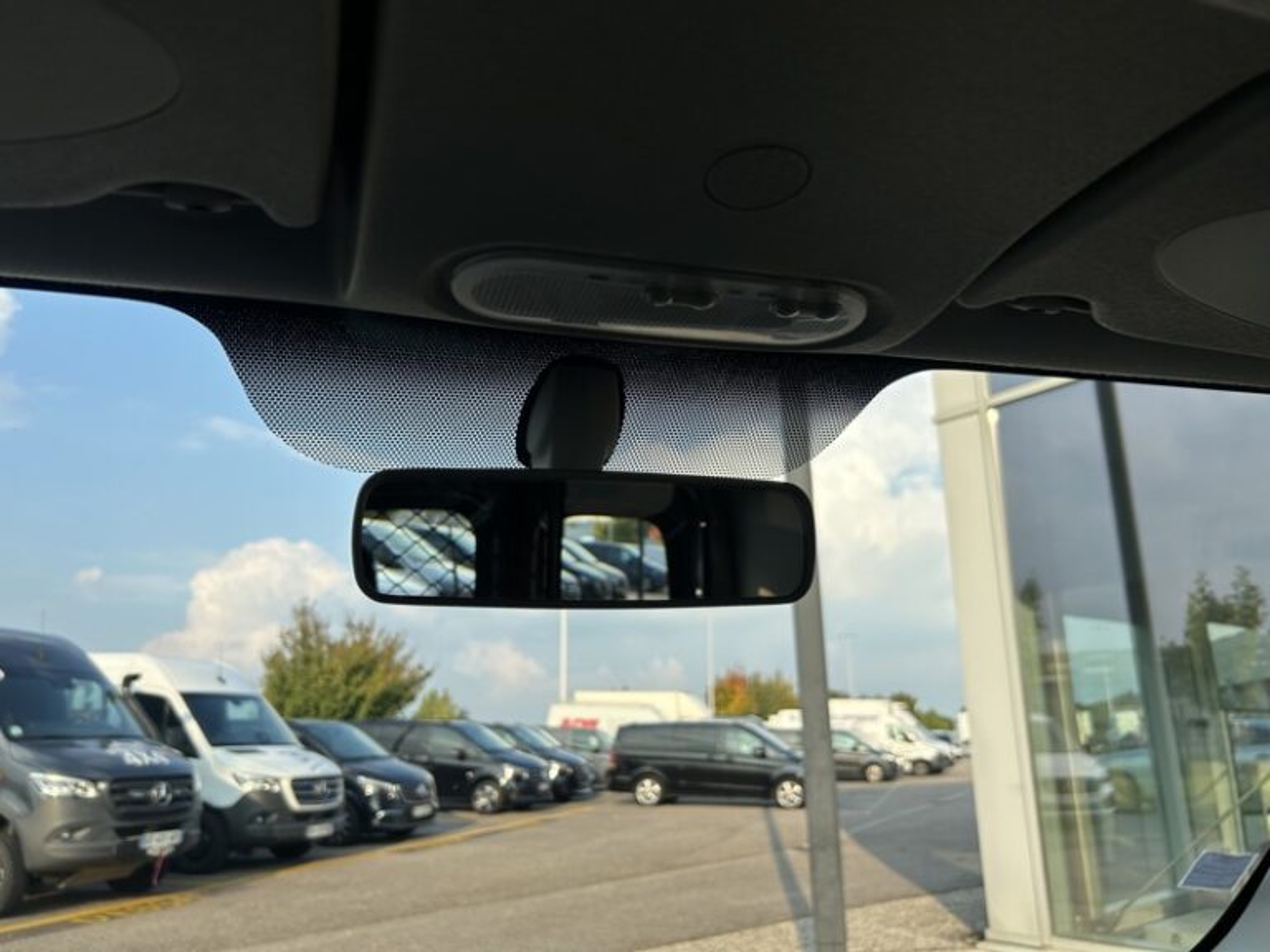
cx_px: 635
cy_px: 476
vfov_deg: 53.1
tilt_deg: +14.2
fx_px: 954
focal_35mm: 26
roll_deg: +1.5
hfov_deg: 67.3
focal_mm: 5.7
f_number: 1.5
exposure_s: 1/1575
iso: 50
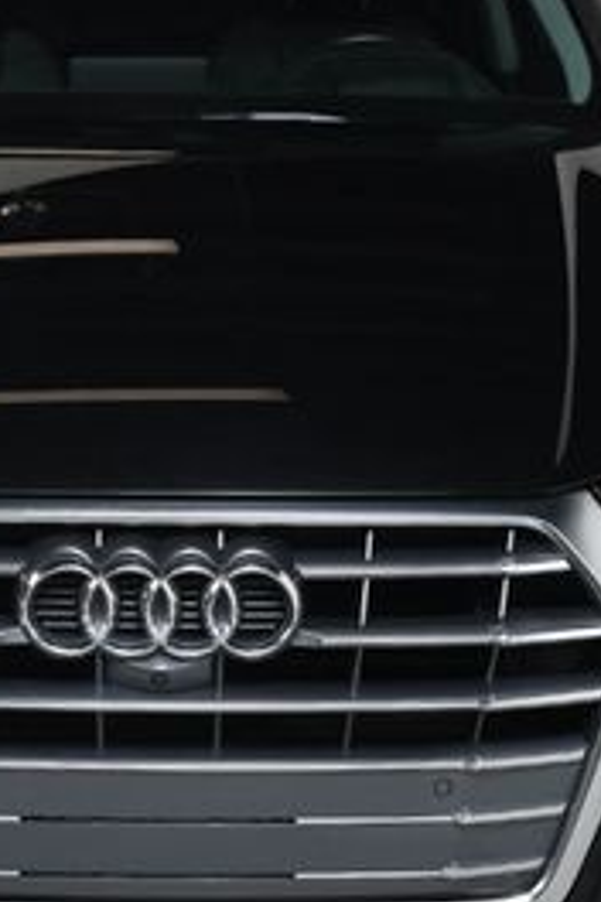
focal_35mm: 97
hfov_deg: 14.0
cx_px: 120
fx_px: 2429
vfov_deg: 21.0
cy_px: 383
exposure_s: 1/160
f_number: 9
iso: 100
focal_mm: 27
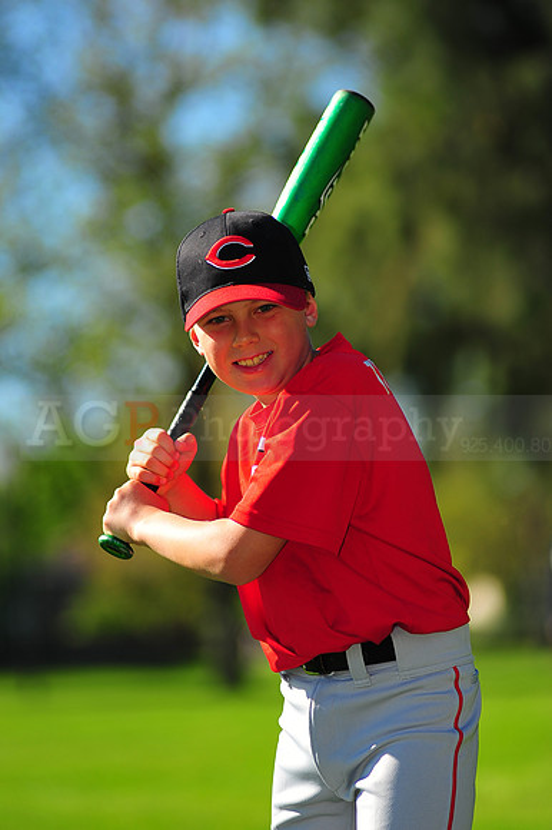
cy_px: 415
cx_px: 276
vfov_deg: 11.4
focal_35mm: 180
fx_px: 4145
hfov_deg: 7.6
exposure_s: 1/1600
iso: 200
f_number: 3.5
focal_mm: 180
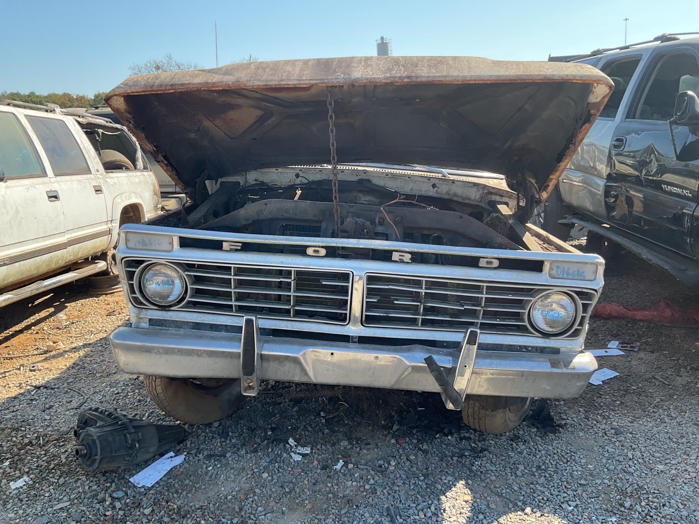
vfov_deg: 48.2
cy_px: 262
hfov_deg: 61.7
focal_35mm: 29
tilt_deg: -15.9
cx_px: 350
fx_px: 586
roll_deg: +3.3
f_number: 1.8
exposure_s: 1/568
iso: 16
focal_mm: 3
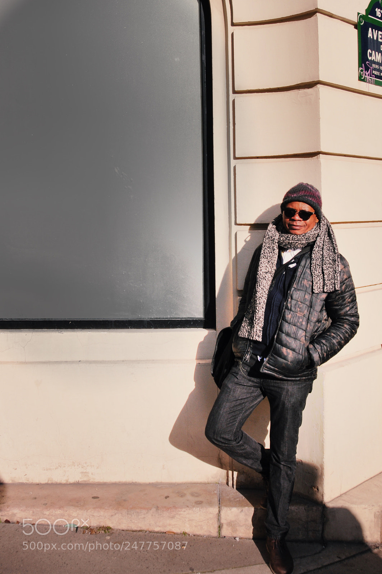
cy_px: 287
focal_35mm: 30
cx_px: 191
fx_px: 479
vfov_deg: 62.0
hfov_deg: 43.5
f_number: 10
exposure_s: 1/400
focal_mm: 20
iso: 200
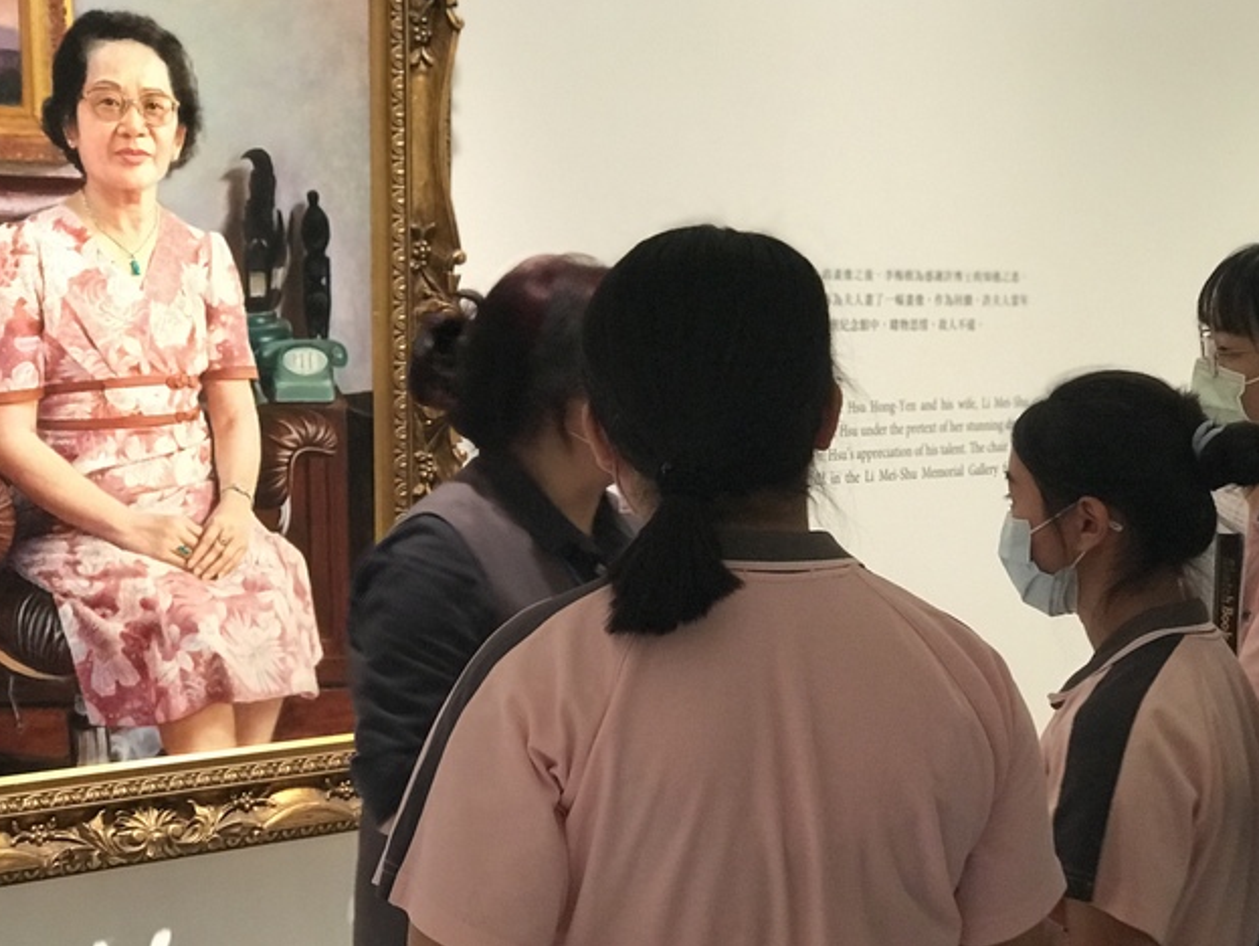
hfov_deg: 30.2
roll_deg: +0.9
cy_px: 486
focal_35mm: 64
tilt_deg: -3.0
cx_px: 612
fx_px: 2329
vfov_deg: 23.0
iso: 800
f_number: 2.8
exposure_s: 1/60
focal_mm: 6.6
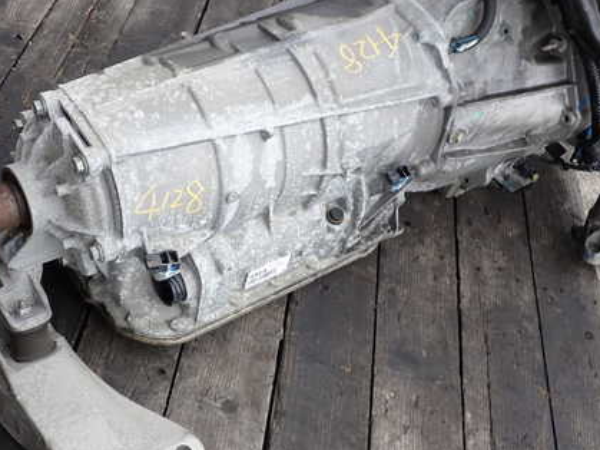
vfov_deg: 33.6
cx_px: 256
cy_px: 228
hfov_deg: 43.7
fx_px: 745
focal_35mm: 43
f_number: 2.3
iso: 100
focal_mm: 5.4
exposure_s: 1/125
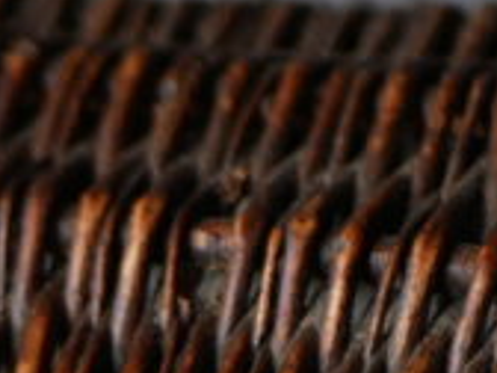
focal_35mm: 254
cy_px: 743
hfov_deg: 7.7
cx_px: -52
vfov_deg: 5.7
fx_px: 3647
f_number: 2
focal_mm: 25
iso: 200
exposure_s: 1/125
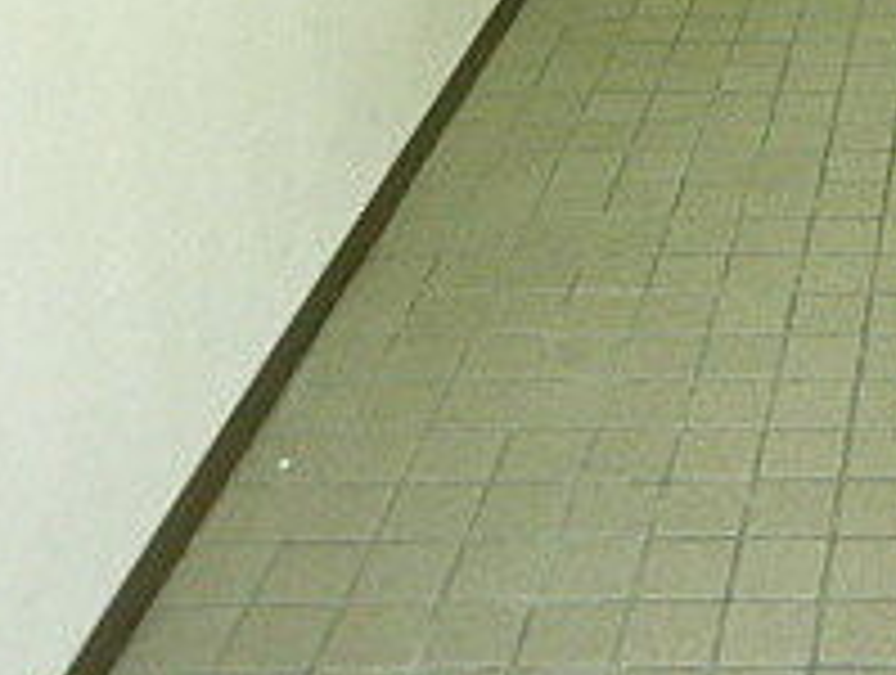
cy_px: -346
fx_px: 1997
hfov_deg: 23.4
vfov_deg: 17.3
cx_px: 1031
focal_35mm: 77
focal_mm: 4.3
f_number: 2.8
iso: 400
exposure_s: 1/10
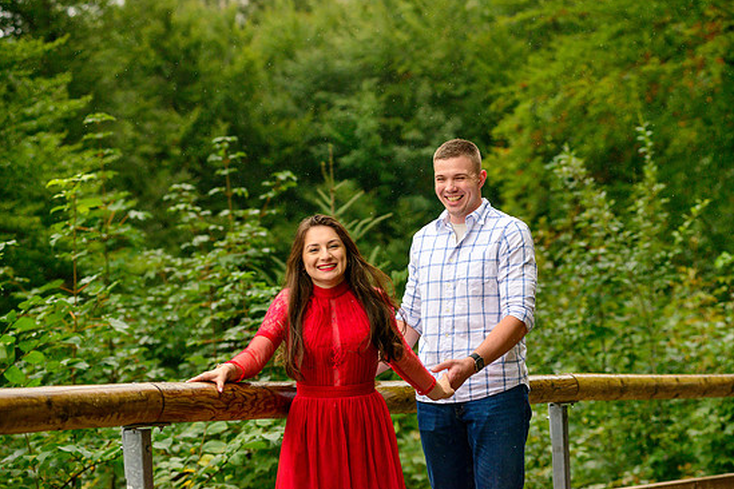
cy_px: 233
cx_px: 384
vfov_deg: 12.3
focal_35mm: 111
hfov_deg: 18.4
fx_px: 2263
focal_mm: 105
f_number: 4.5
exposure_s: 1/2000
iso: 800
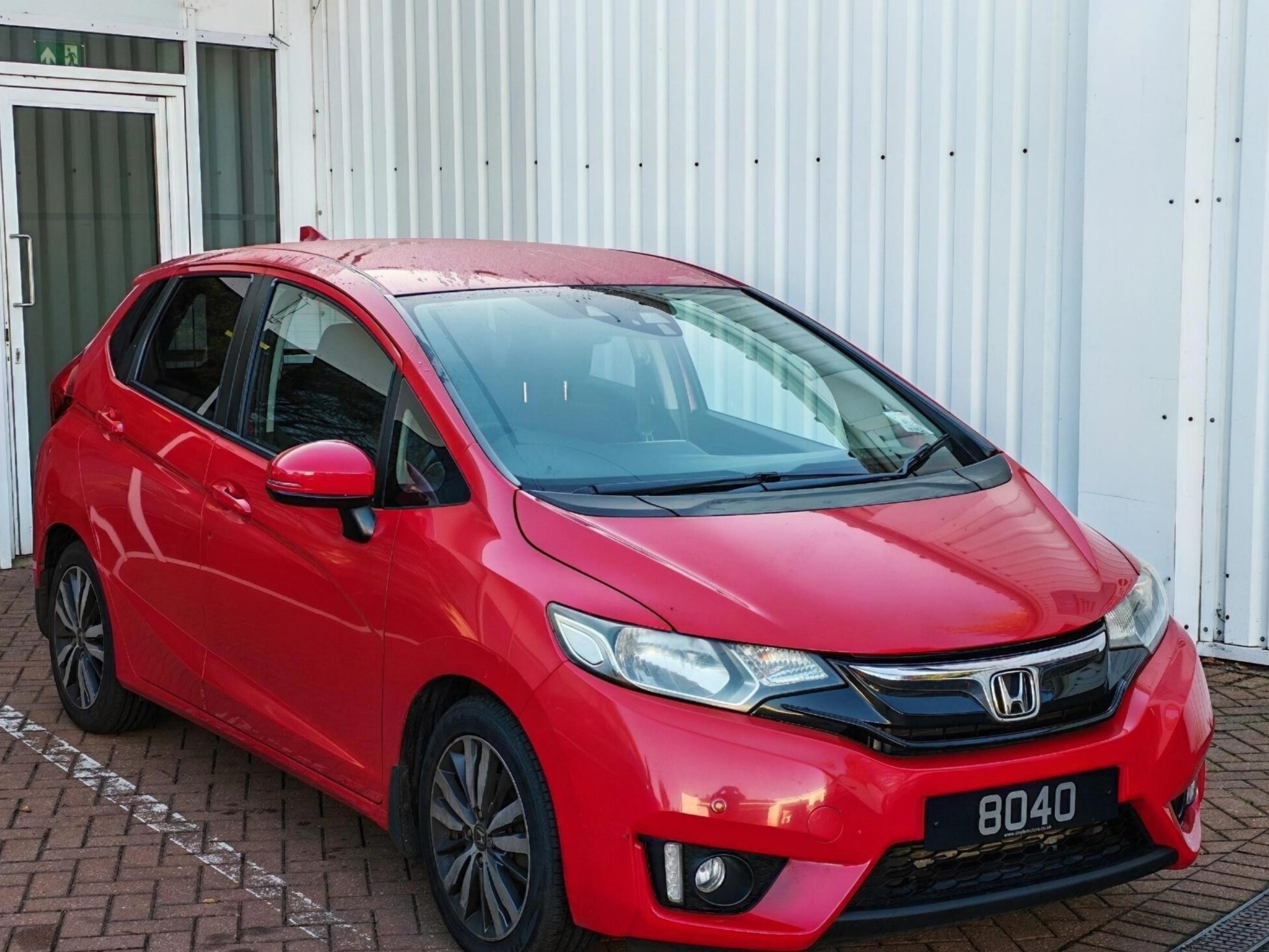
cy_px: 575
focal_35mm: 63
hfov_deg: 30.7
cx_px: 620
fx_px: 2310
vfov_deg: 23.3
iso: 80
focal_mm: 6.12
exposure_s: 1/100
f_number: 1.9
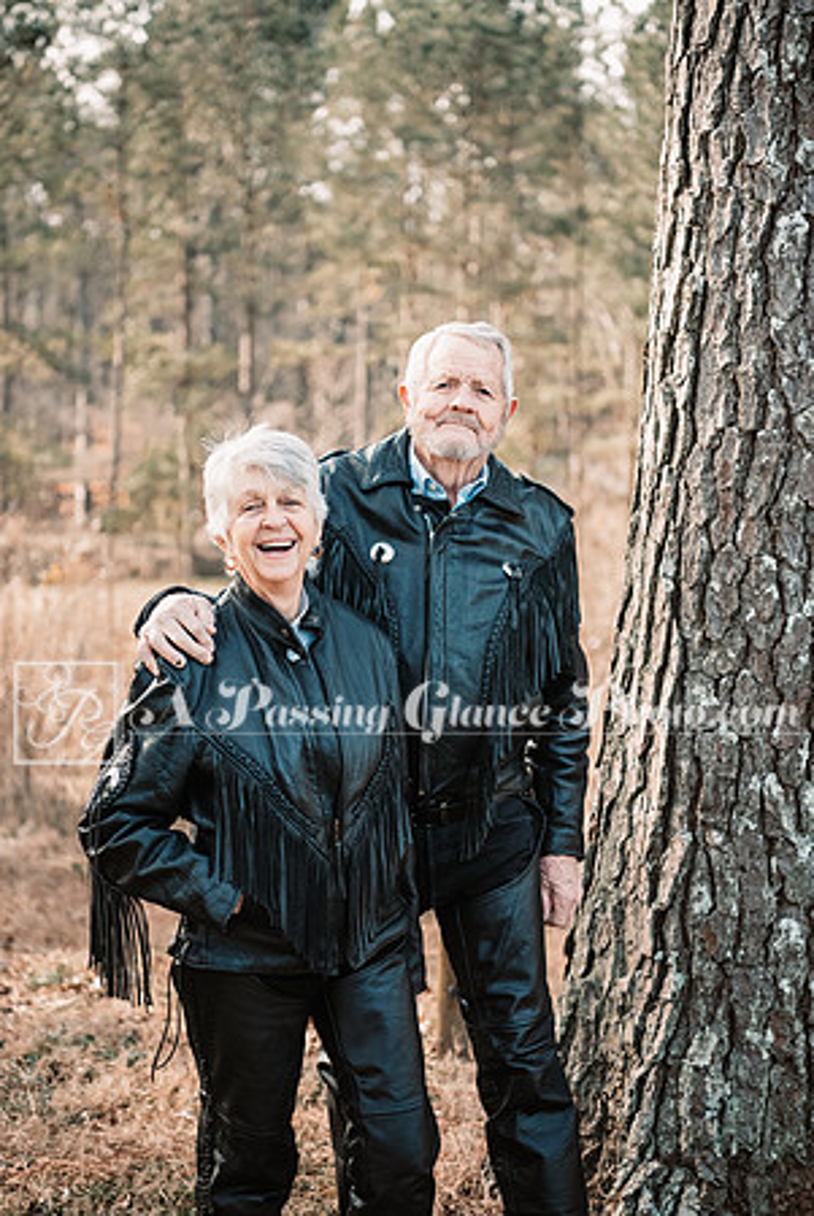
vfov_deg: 28.8
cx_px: 407
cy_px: 608
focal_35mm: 70
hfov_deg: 19.5
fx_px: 2369
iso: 3600
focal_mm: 70
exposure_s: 1/3200
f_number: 3.5
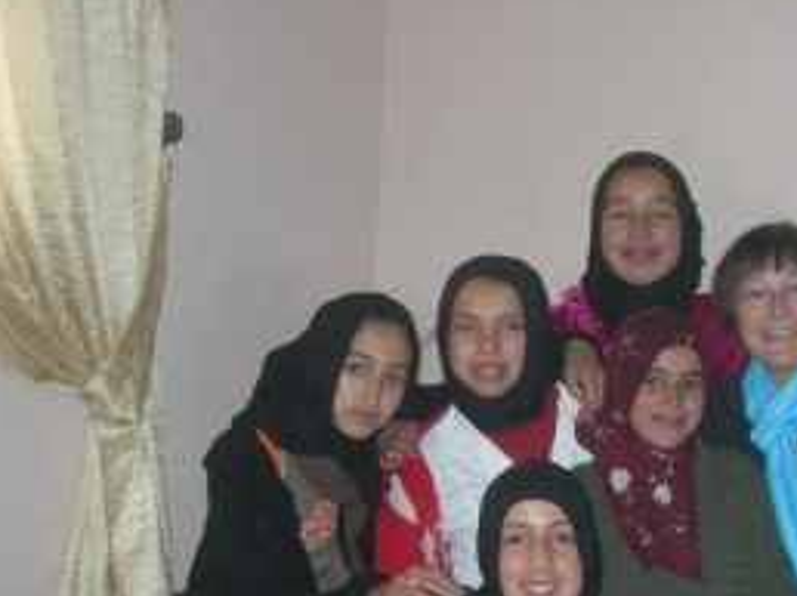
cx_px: 578
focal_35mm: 66
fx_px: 1518
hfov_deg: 29.1
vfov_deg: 22.1
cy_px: 429
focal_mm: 7.8
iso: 50
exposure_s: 1/60.1
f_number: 2.8
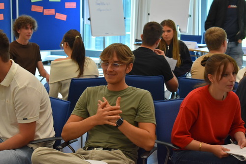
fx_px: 564
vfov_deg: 16.5
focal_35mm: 82
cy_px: 82
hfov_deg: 24.6
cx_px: 123
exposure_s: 1/60
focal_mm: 55
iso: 1400
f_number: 5.6
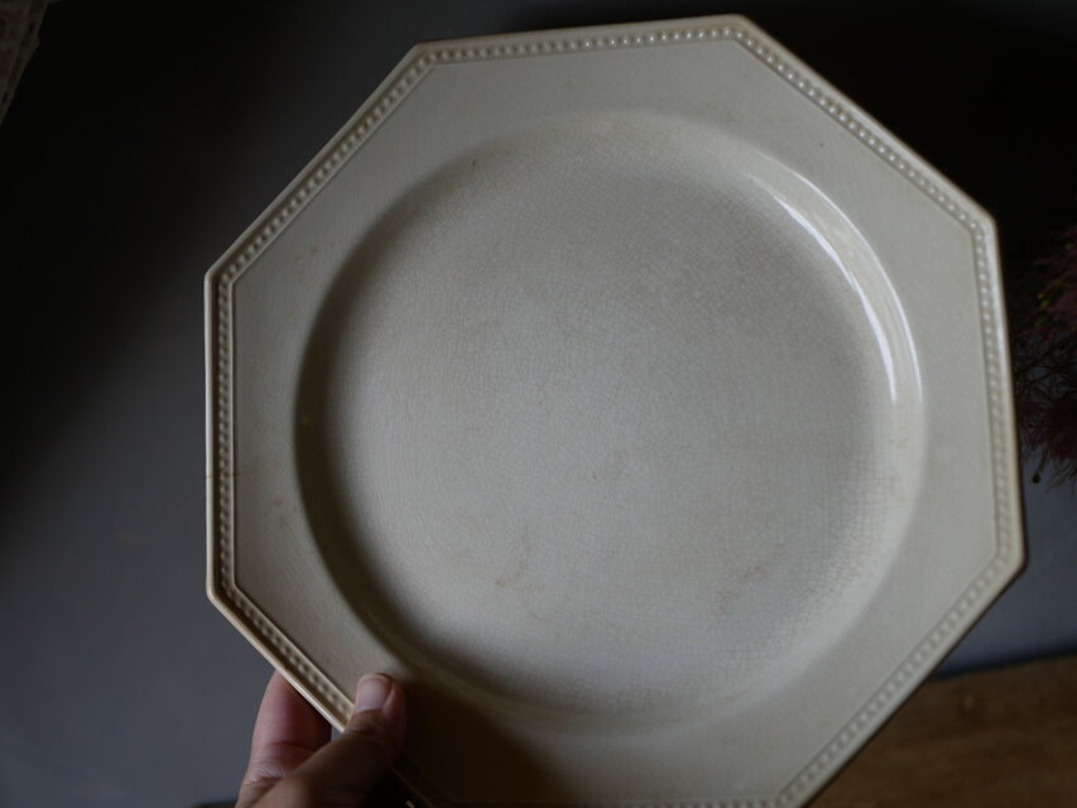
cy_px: 404
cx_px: 538
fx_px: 1556
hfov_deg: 38.2
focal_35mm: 50
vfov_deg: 29.1
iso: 200
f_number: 2.5
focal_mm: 25
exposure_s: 1/250
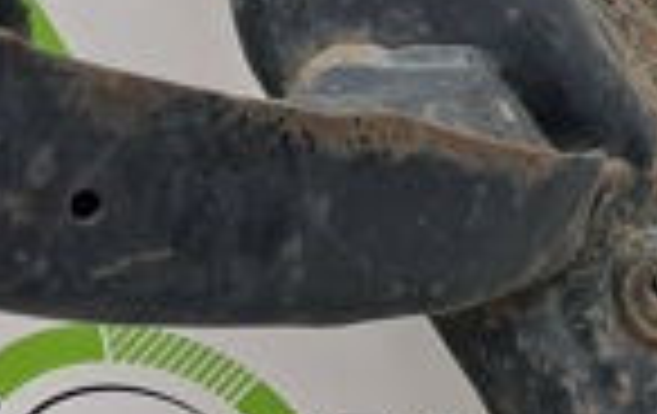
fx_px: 2243
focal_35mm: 125
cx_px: 850
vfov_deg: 10.3
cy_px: 583
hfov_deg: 15.8
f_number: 1.8
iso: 160
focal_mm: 4
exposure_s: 1/50
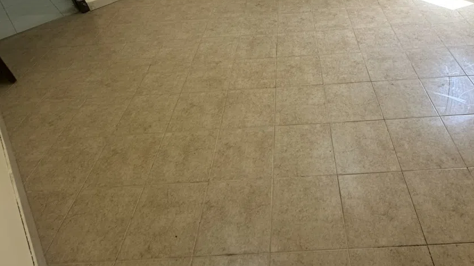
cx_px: 290
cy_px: 25
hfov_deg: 73.1
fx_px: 314
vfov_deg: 42.1
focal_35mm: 25
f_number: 2.2
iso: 100
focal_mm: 2.22
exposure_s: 1/99
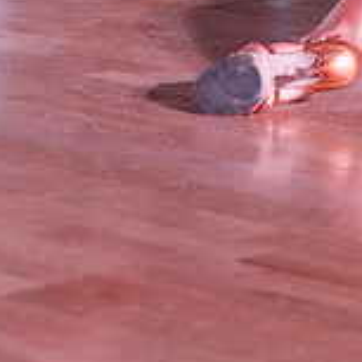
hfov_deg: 7.5
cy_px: -260
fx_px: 2745
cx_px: 370
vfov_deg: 7.4
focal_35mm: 232
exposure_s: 1/250
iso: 5000
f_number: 5.6
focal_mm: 72
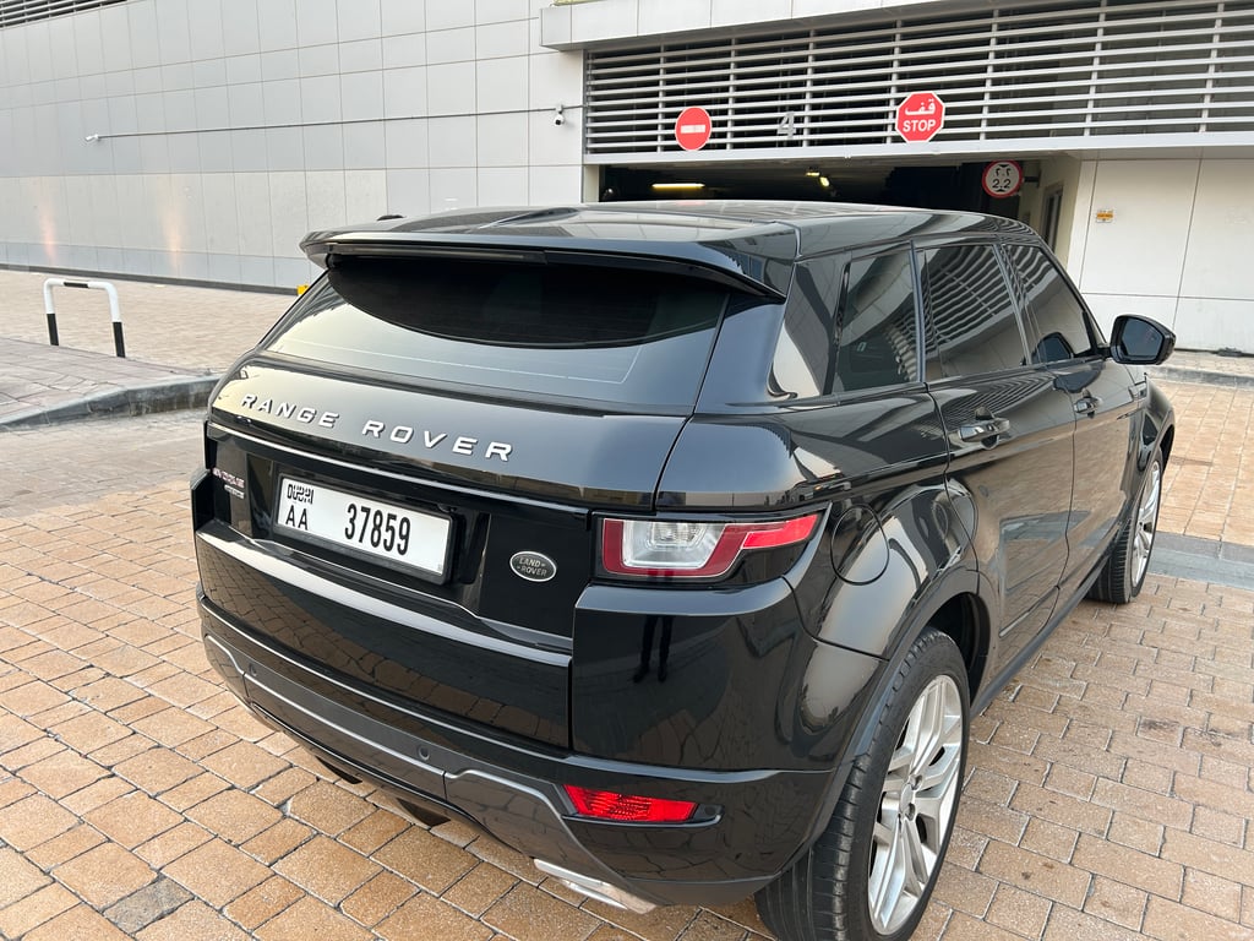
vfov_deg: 53.1
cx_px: 627
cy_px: 470
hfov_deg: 67.3
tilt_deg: -13.5
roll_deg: -1.4
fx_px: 942
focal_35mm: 26
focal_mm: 5.7
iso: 40
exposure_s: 1/121
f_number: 1.5
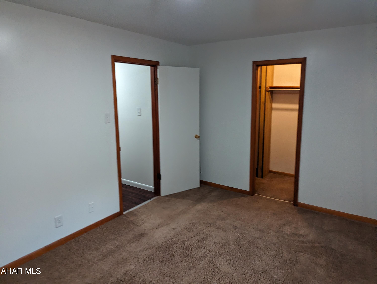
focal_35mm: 24
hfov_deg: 71.5
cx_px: 188
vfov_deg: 56.9
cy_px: 142
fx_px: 262
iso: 563
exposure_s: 1/120
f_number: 1.85
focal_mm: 6.81
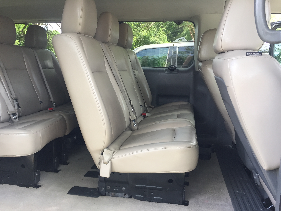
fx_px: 235
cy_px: 106
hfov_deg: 61.7
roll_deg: -1.2
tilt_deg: -10.2
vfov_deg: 48.2
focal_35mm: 29
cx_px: 140
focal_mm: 4.15
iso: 32
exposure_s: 1/40
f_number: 2.2
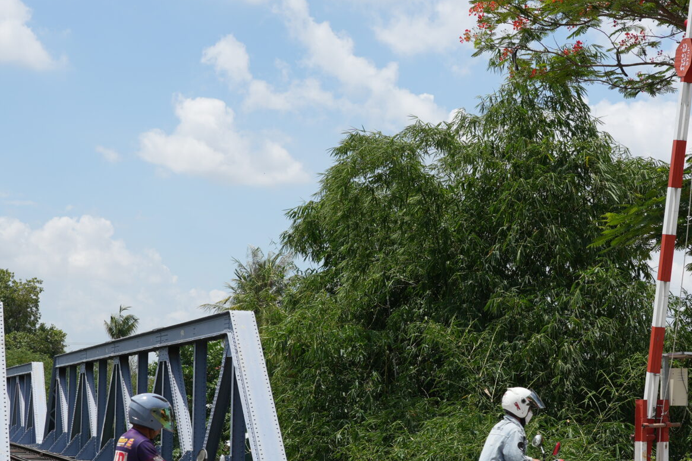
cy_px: 351
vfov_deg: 17.6
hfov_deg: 26.3
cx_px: 342
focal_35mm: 77
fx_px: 1480
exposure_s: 1/500
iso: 100
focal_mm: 35
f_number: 7.1
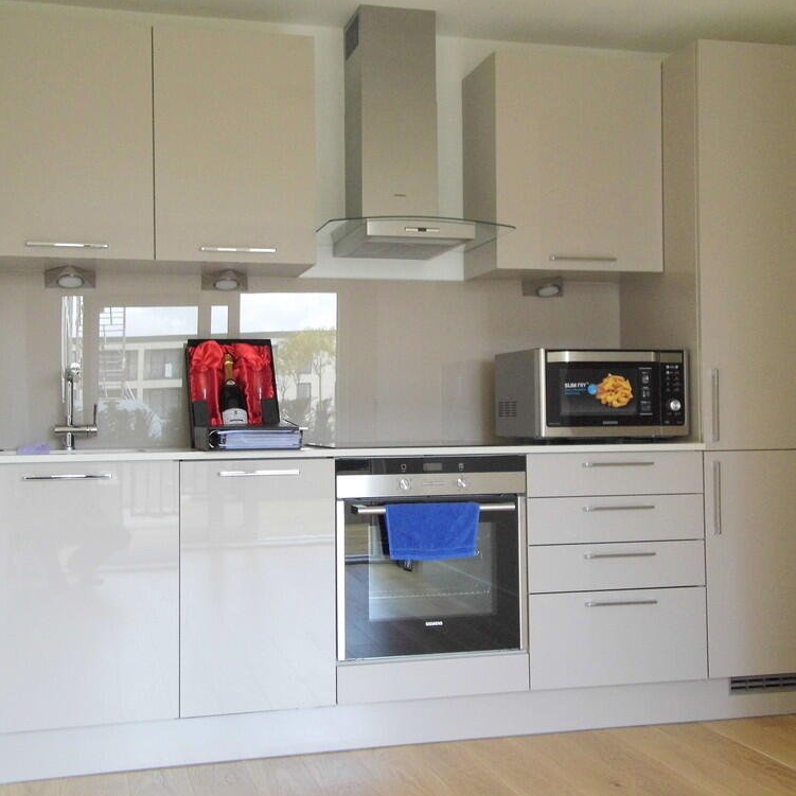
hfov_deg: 40.9
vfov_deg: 40.9
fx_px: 1067
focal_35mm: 41
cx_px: 389
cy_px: 395
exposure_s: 1/60
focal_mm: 6.1
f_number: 3.3
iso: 200
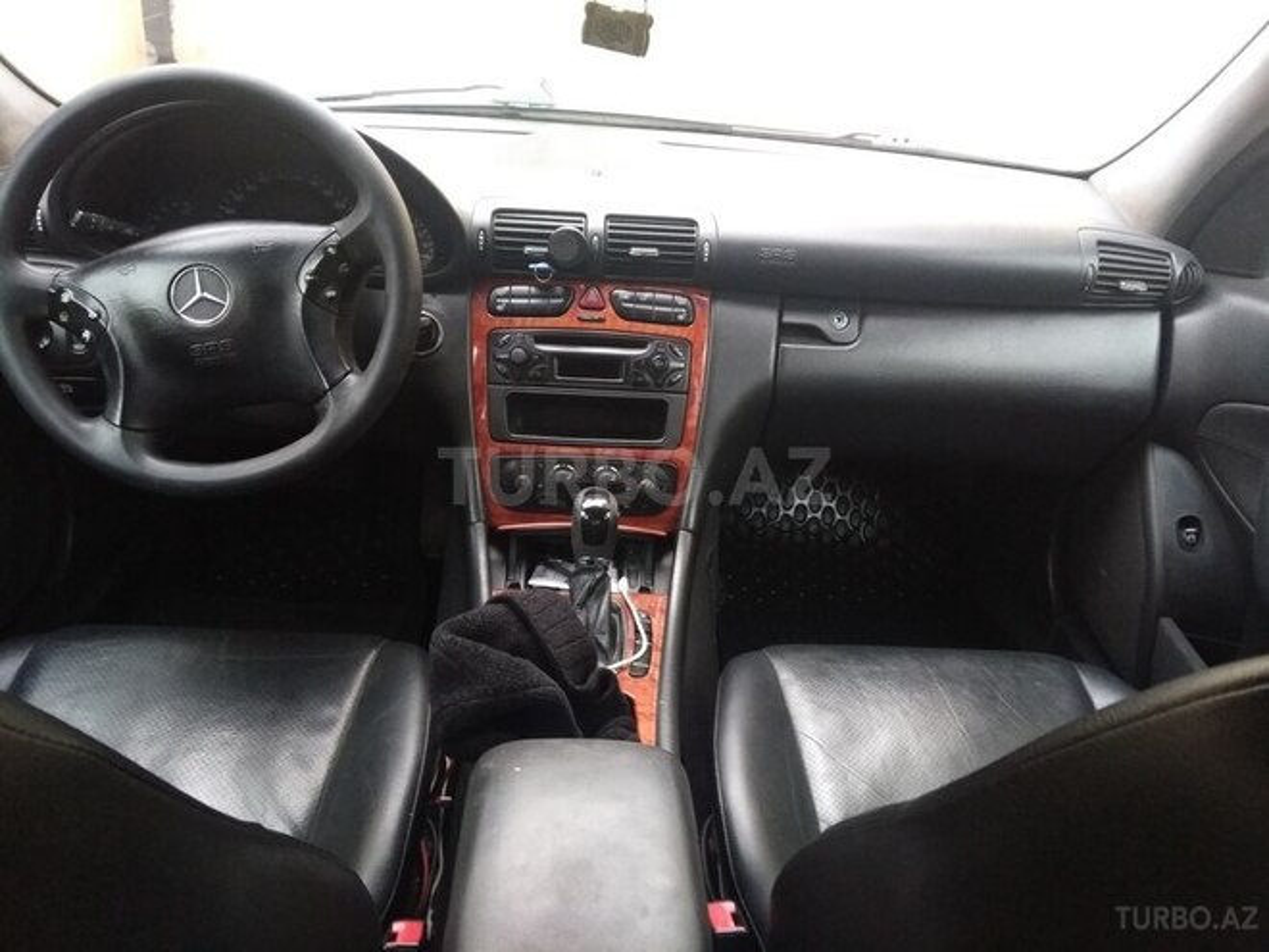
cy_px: 476
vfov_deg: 63.4
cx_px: 634
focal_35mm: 21
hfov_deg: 79.0
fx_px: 770
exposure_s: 1/50
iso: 603
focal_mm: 3.57
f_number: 2
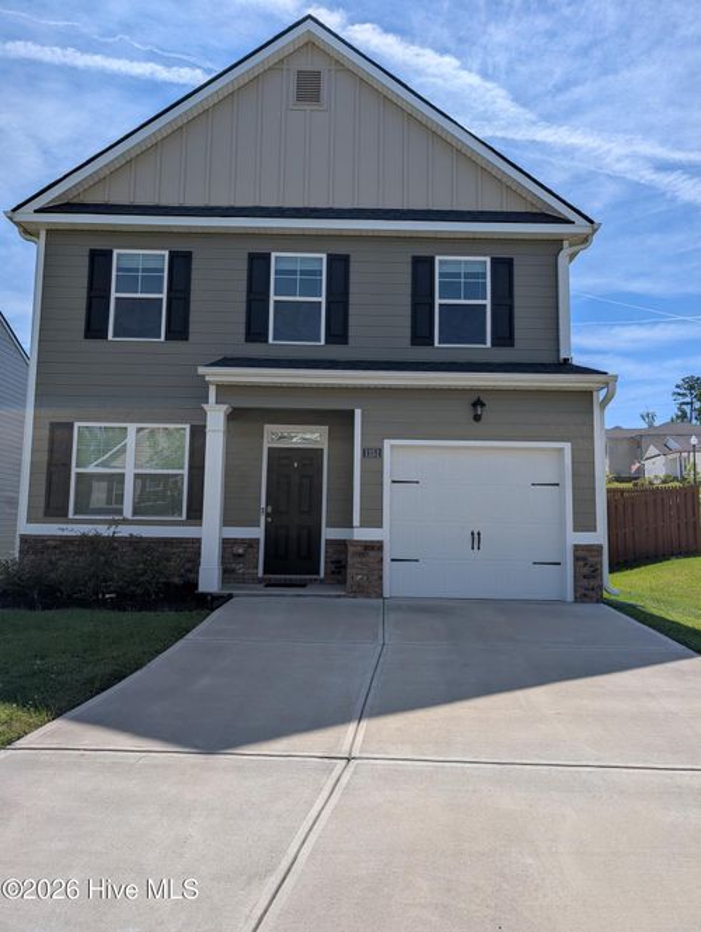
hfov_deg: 56.9
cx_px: 350
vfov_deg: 71.5
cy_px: 466
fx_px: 647
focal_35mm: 24
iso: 23
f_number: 1.68
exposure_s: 1/1912
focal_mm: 6.9
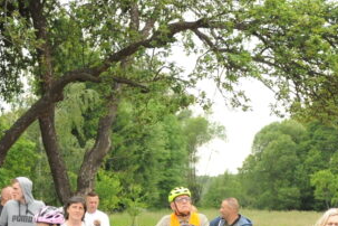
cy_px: 302
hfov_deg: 15.1
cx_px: 81
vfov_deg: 9.9
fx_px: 1267
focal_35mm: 135
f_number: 3.2
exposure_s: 1/4000
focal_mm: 40
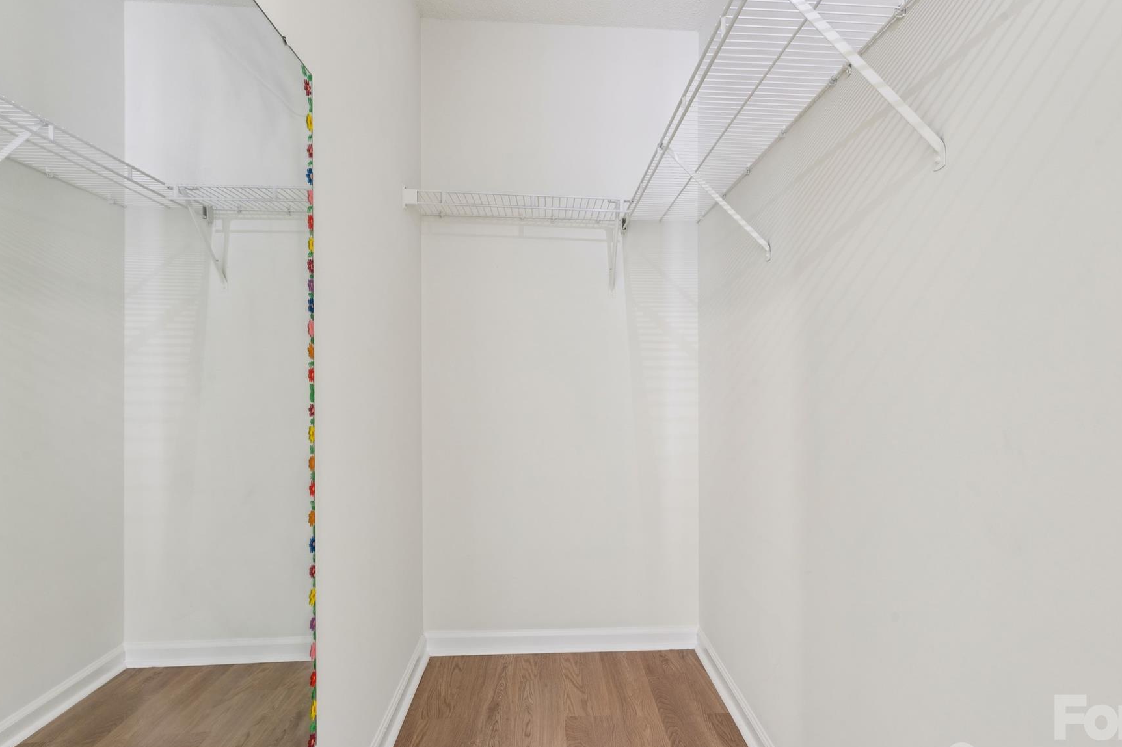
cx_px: 596
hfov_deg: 84.7
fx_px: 614
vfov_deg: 62.6
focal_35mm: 20
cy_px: 379
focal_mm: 16.6
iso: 100
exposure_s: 3.2
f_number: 13
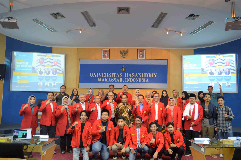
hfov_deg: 62.0
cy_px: 80
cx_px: 120
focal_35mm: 30
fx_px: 201
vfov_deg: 43.5
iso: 450
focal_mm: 20
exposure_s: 1/15
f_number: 3.5
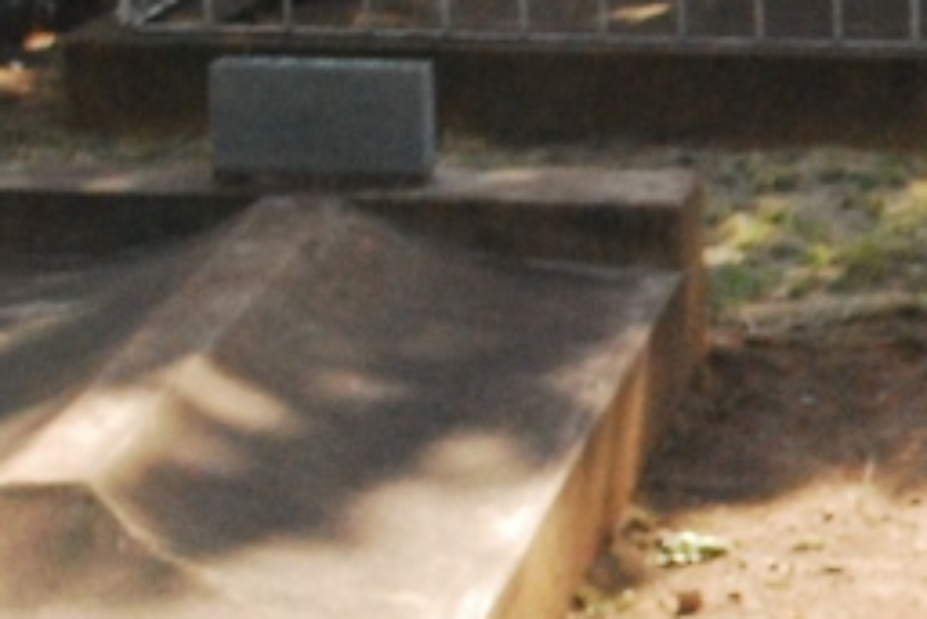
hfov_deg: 10.1
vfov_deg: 7.1
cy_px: 766
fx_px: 4947
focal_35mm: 192
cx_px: 1677
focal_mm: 32
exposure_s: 1/4000
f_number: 5
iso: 1600
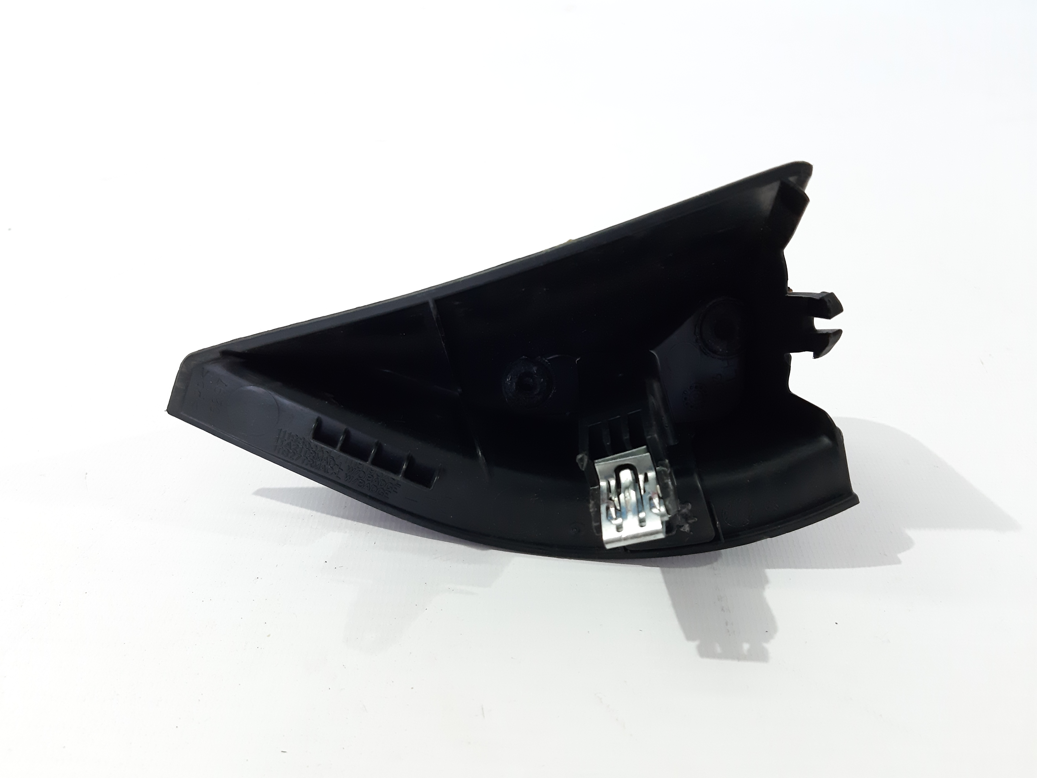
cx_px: 518
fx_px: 809
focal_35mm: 27
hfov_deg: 65.3
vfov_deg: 51.4
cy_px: 389
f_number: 1.7
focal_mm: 3.93
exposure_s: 1/50
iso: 200
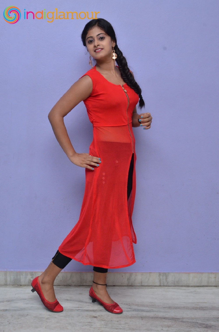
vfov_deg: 41.2
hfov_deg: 27.9
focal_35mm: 48
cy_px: 166
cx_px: 110
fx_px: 440
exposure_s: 1/125
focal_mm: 32
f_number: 8
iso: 1600
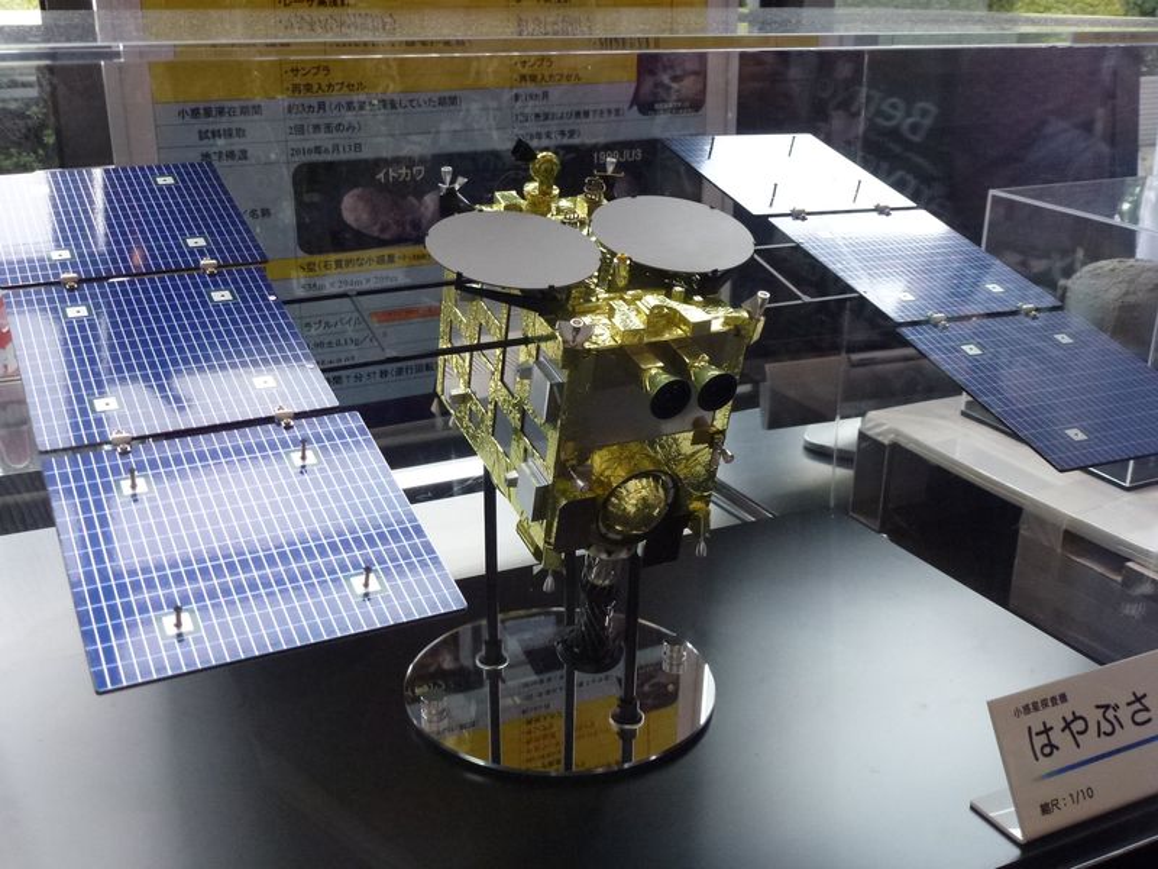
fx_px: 1204
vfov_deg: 39.7
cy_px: 434
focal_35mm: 36
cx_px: 579
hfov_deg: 51.4
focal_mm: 6.4
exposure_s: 1/100
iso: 400
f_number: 3.7
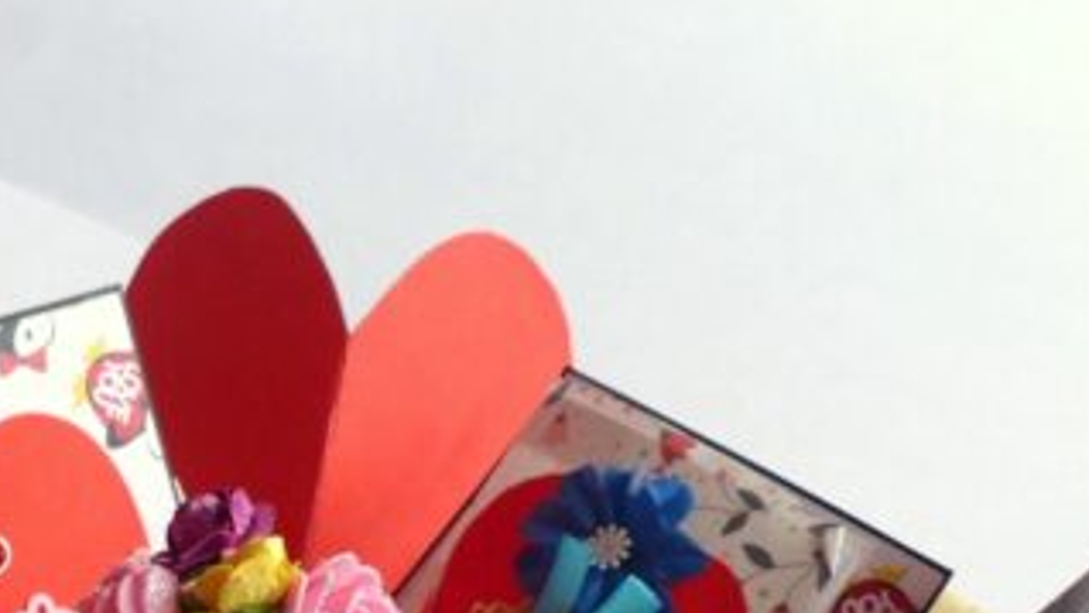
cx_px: 219
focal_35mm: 78
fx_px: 2253
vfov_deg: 15.0
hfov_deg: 26.7
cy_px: 733
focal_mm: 6.8
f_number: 2.8
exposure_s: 1/60
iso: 100
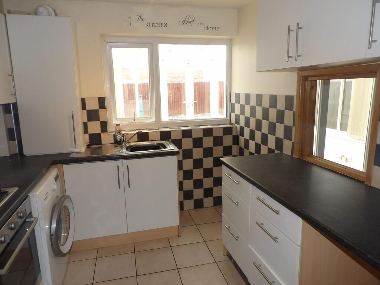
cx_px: 190
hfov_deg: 71.6
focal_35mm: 24
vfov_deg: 56.8
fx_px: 263
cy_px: 142
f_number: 3.2
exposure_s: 1/41
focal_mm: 4.3
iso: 100
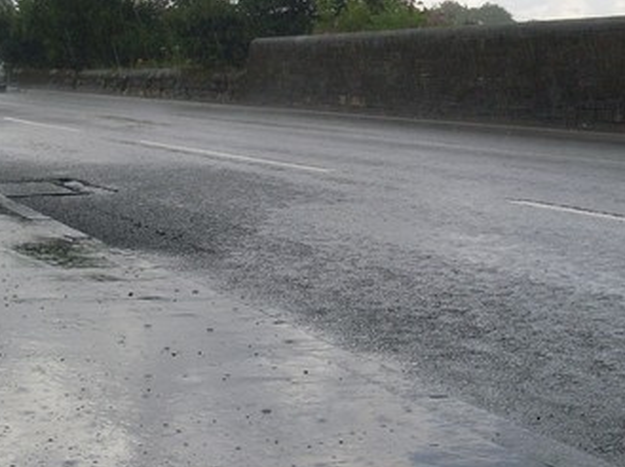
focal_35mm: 74
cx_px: 353
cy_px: 180
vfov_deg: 19.8
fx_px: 1335
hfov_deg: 26.3
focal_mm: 6.3
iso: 80
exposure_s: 1/125
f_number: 7.7
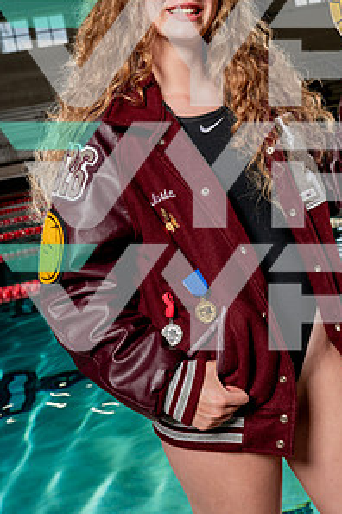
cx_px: 252
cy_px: 177
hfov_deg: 22.8
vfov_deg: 33.7
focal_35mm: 59
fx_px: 841
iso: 400
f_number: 7.1
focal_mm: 39
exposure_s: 1/250
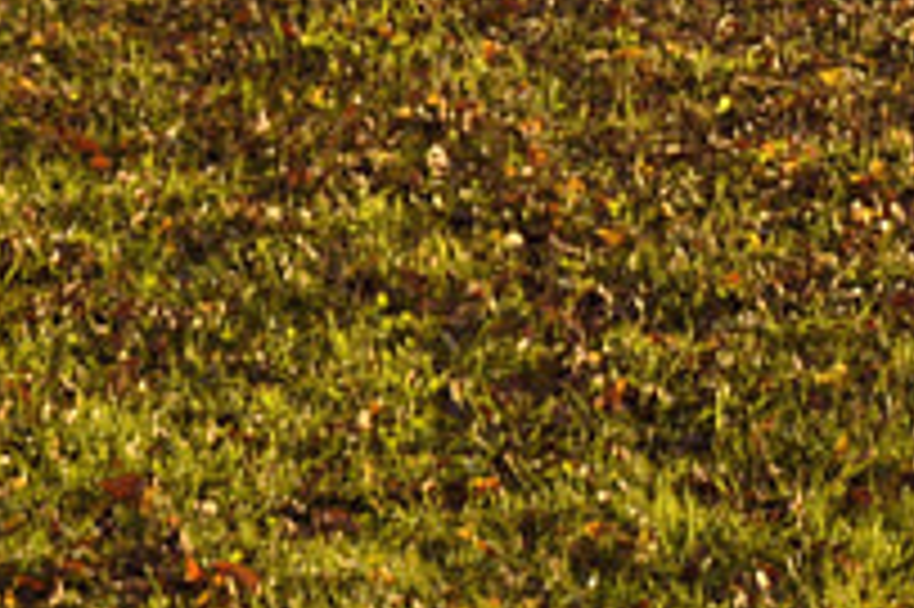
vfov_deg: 3.8
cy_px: -1221
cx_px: 1567
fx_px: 8980
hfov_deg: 5.7
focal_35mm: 354
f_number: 8
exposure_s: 1/400
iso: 200
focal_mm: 30
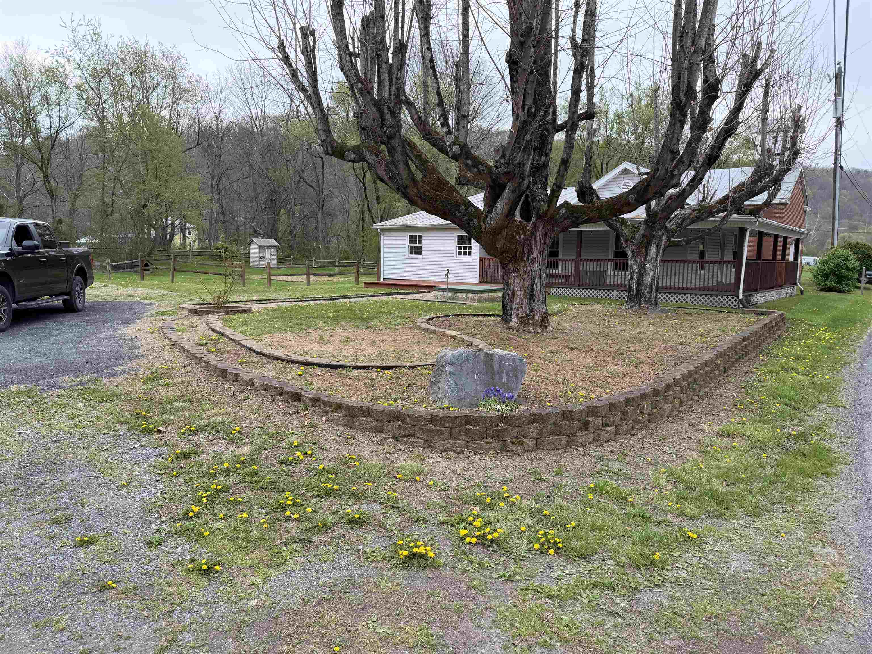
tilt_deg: -4.4
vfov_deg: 56.8
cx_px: 436
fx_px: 605
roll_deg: -0.6
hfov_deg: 71.6
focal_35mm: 24
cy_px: 327
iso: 100
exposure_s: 1/1106
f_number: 1.78
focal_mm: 6.76
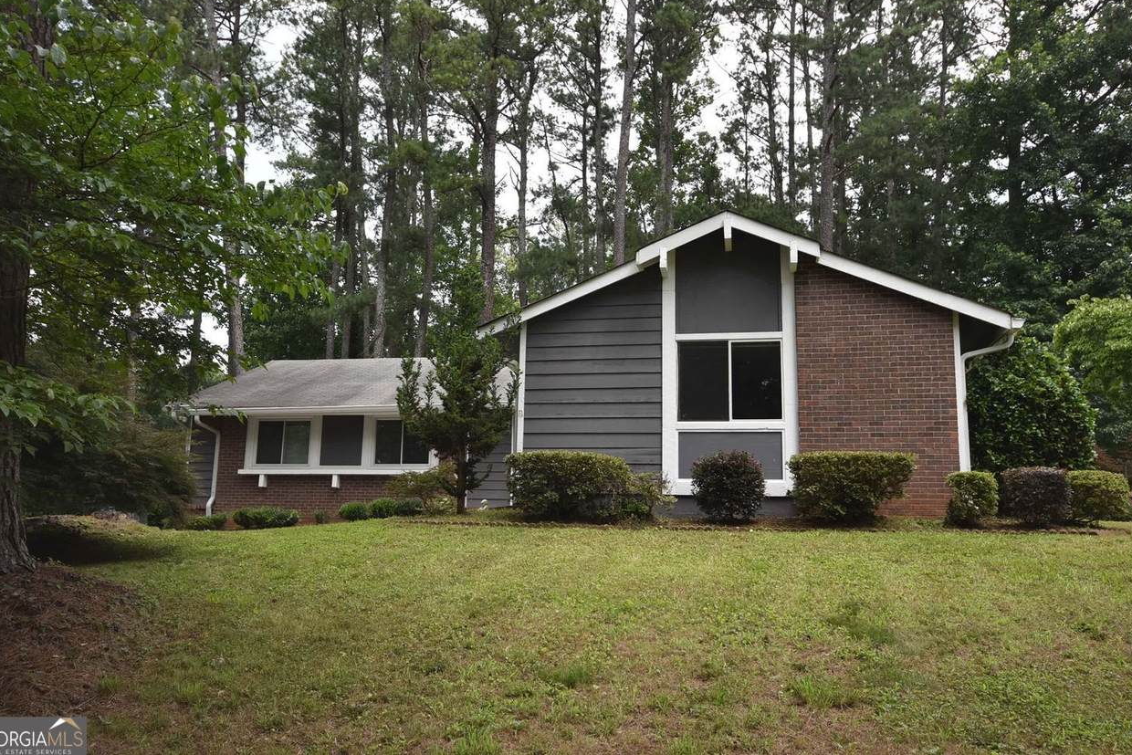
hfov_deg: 60.3
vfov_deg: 42.3
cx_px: 553
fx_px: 975
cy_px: 365
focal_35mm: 31
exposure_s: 1/250
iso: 250
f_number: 5.6
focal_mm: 20
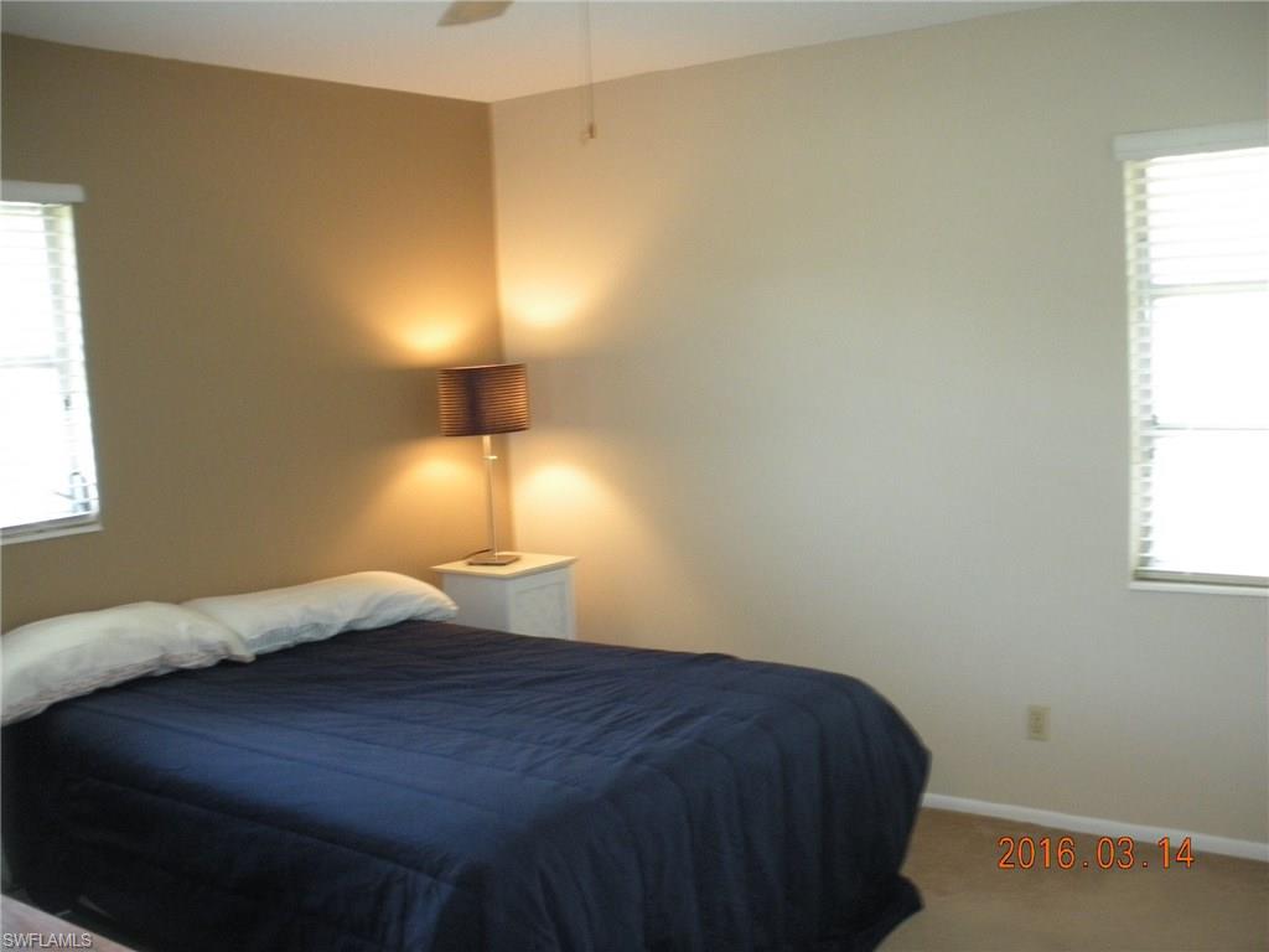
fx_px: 1283
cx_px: 634
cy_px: 476
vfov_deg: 40.7
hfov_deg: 52.6
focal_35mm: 35
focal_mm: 6.3
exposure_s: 1/30.3
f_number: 3.5
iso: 400
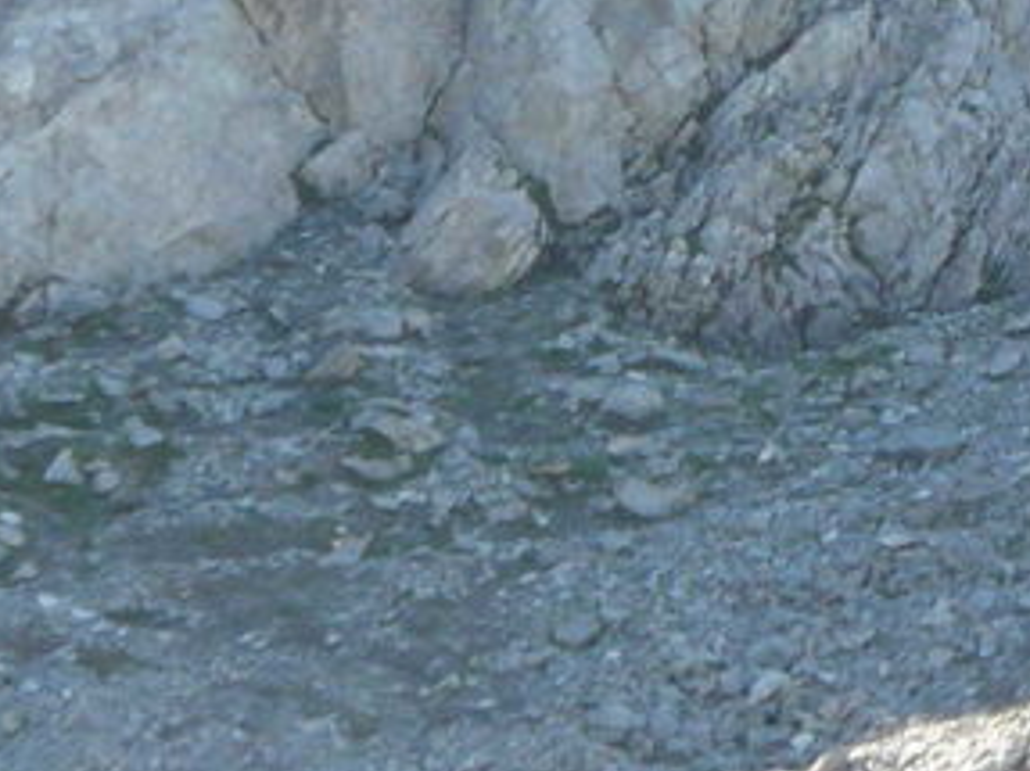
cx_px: 1048
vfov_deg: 1.2
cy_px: -147
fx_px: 35364
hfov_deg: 1.7
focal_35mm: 1189
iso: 160
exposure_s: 1/125
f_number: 5.9
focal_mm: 42.8
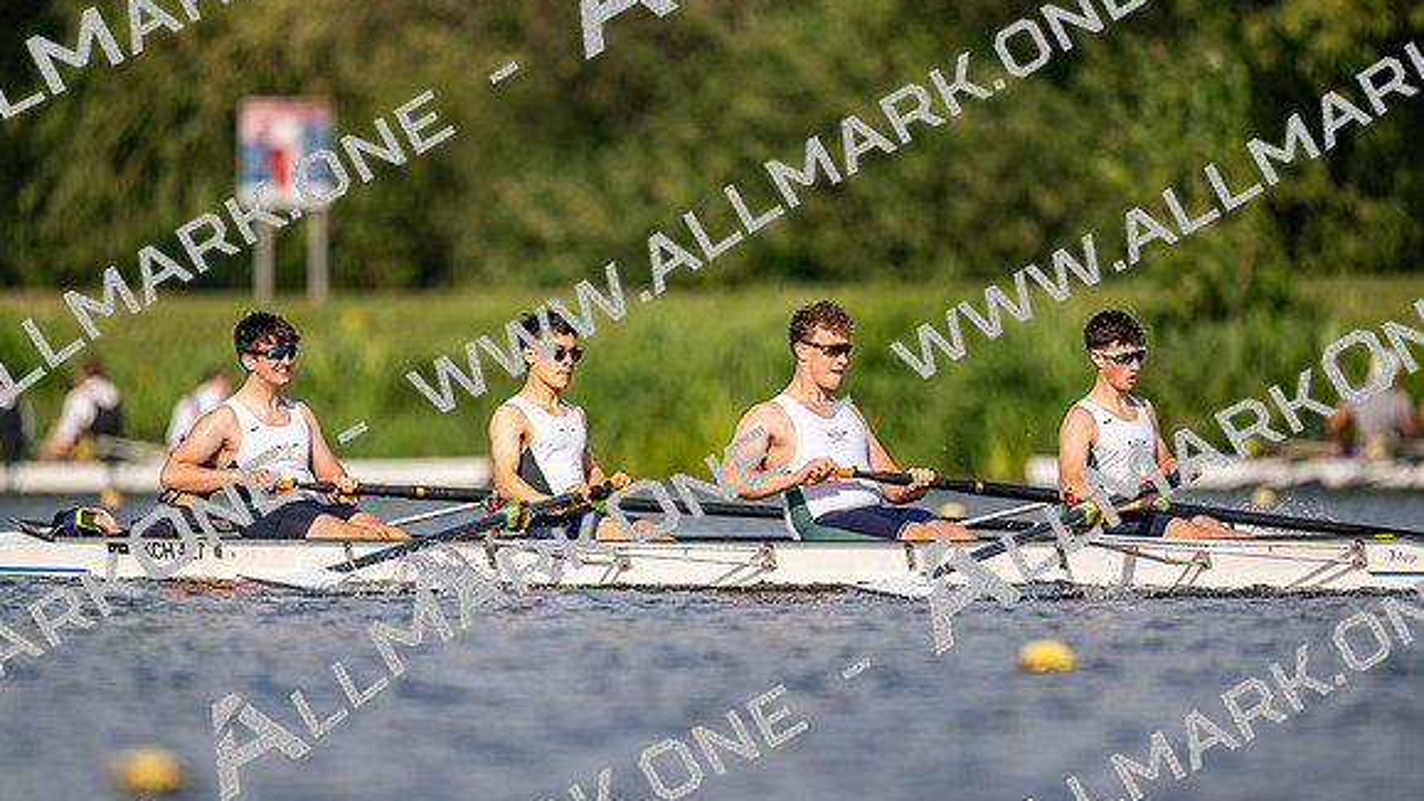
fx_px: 23824
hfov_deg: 3.4
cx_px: 712
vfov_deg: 1.9
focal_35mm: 631
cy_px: 420
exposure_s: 1/2500
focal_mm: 600
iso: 250
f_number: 4
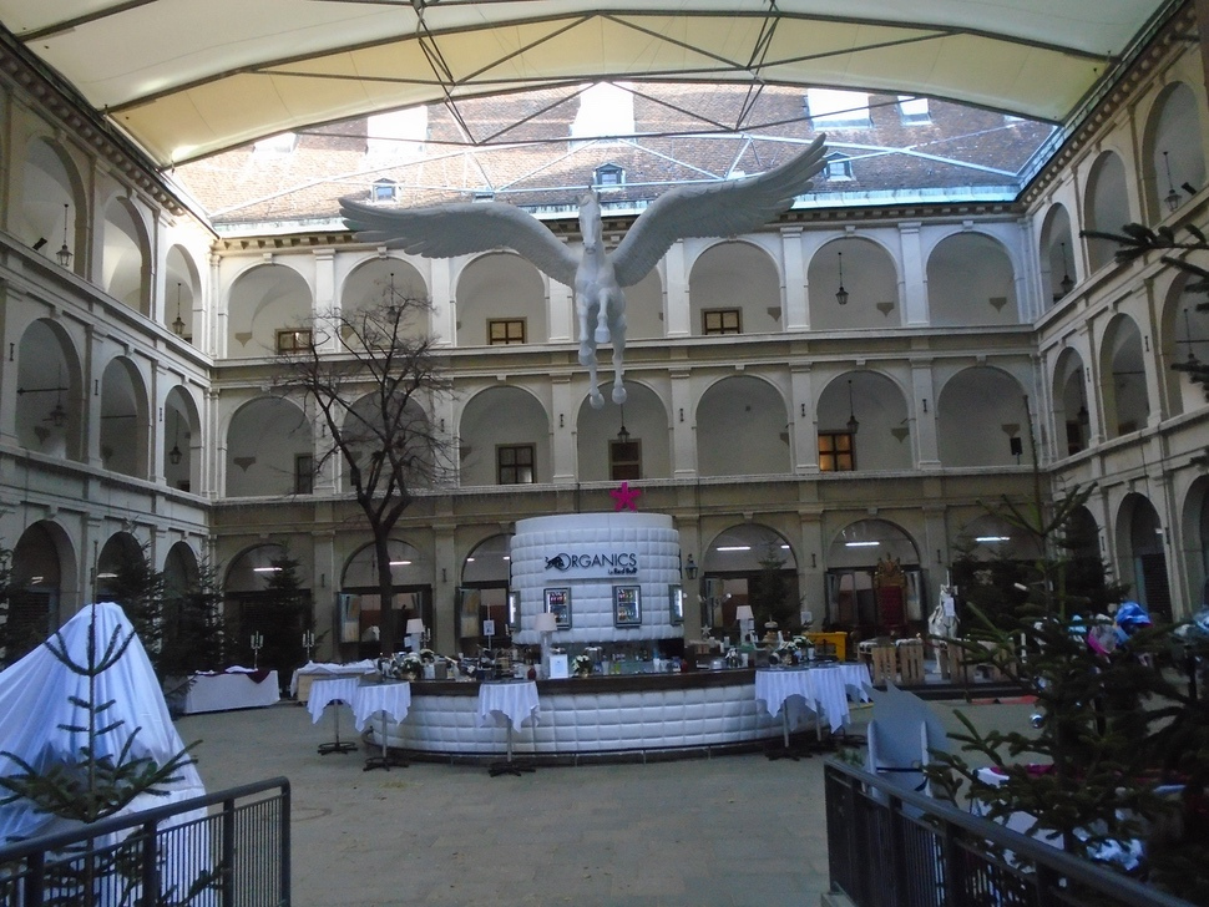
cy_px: 454
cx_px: 604
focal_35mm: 31
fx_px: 1083
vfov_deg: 45.5
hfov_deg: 58.3
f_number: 3.5
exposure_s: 1/125
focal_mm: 5.5
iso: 500
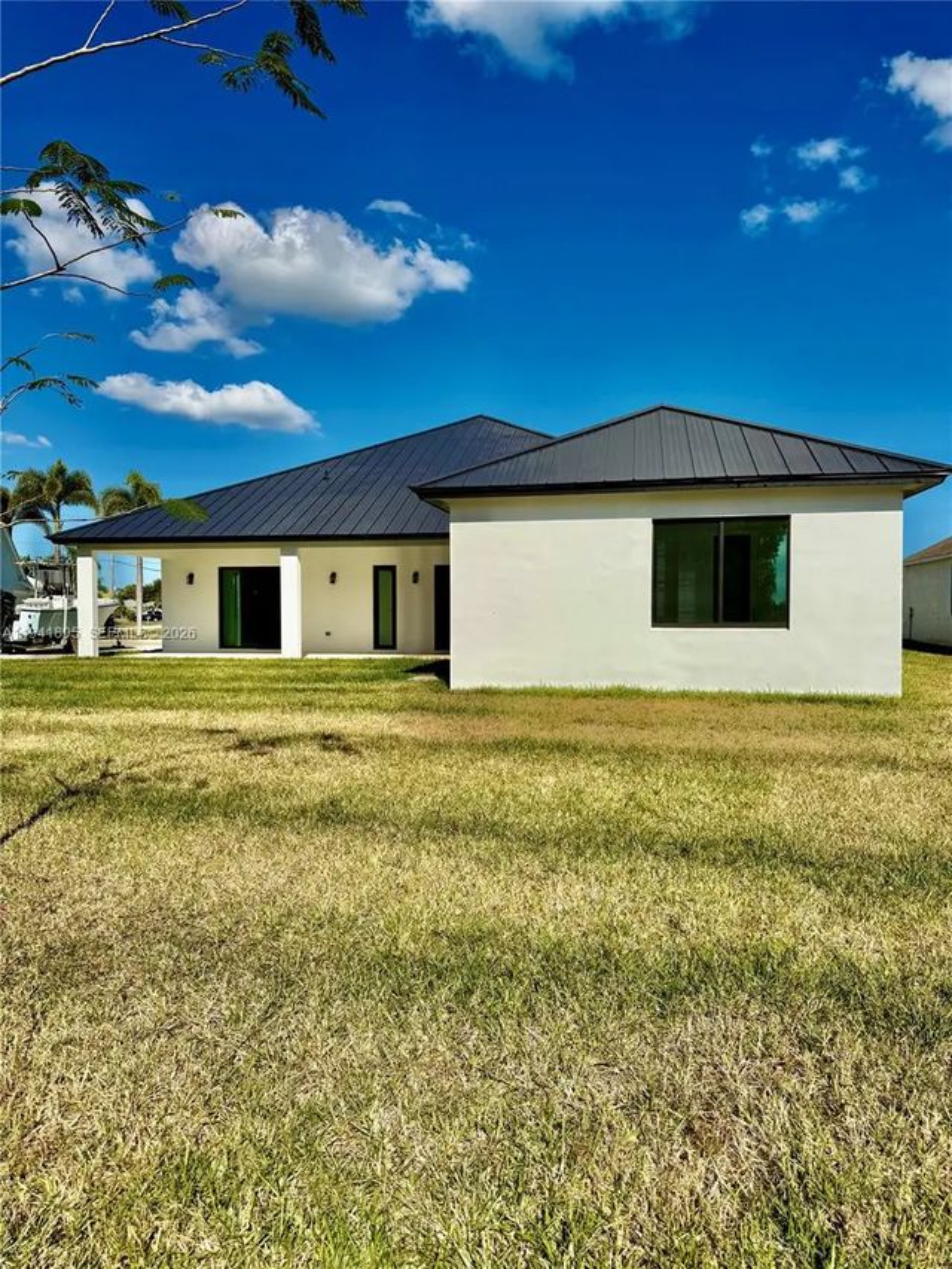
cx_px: 476
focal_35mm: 24
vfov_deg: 71.6
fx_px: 880
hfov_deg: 56.8
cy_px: 634
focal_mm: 6.76
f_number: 1.78
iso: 80
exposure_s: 1/8130
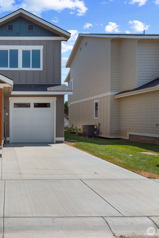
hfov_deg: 43.7
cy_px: 120
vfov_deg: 69.4
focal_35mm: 26
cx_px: 7
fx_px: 172
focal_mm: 17
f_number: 7.1
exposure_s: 1/2500
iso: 100
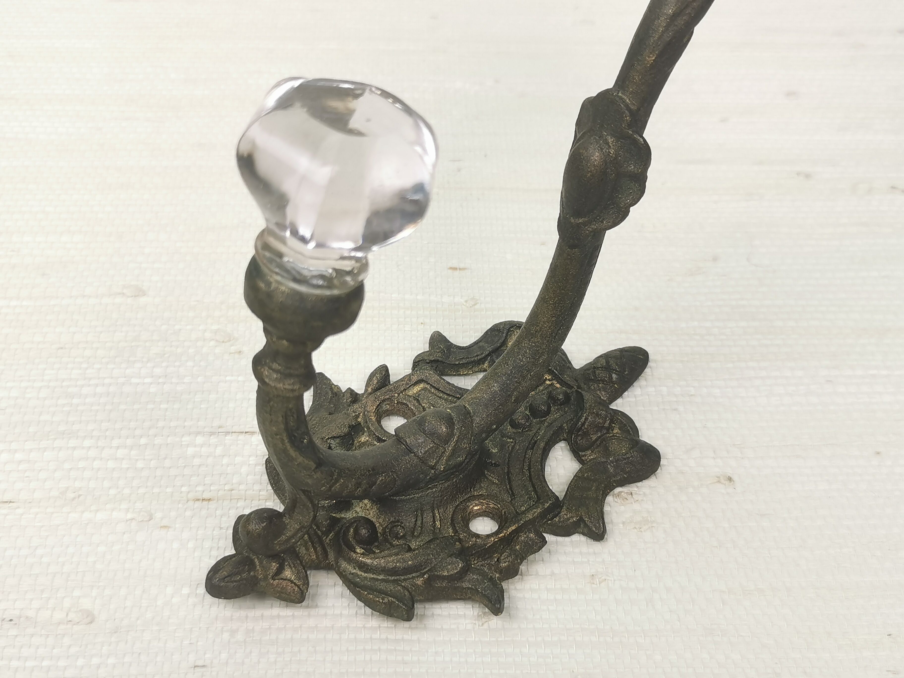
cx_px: 452
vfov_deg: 31.5
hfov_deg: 41.2
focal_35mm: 46
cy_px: 339
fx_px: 1201
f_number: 1.8
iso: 50
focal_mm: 5.58
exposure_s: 1/100
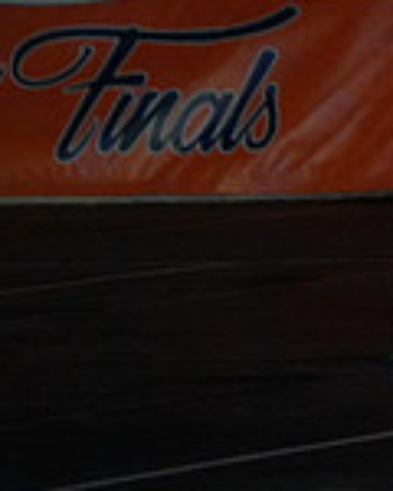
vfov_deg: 2.3
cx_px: 946
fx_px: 12387
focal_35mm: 852
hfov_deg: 1.8
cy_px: -106
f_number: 5
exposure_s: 1/1000
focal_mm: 235
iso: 12800
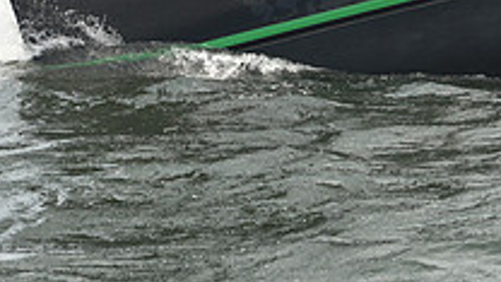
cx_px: 552
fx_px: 2723
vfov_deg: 5.9
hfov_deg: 10.4
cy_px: -136
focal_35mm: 205
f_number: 7.1
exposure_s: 1/800
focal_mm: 70
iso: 250
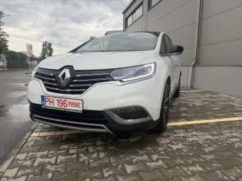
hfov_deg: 71.6
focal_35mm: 24
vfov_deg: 56.8
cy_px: 90
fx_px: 168
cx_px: 121
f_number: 1.78
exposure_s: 1/632
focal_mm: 6.76
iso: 80
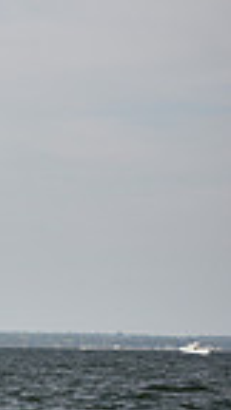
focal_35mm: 295
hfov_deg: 3.9
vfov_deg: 7.3
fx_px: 3212
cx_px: -593
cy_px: 266
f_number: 2.8
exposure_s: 1/2000
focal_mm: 70
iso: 250
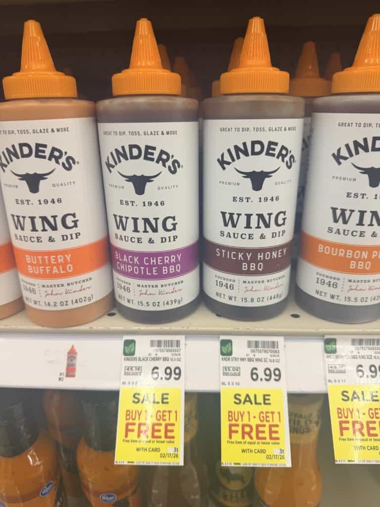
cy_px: 254
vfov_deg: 71.6
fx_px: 351
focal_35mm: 24
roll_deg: +1.6
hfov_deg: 56.8
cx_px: 190
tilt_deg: -20.5
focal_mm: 6.76
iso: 125
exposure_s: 1/65
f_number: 1.78
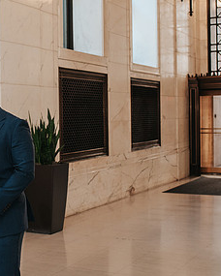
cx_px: 38
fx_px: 572
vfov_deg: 27.1
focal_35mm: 70
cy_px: 125
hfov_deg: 21.5
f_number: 4
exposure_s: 1/125
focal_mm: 35
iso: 640
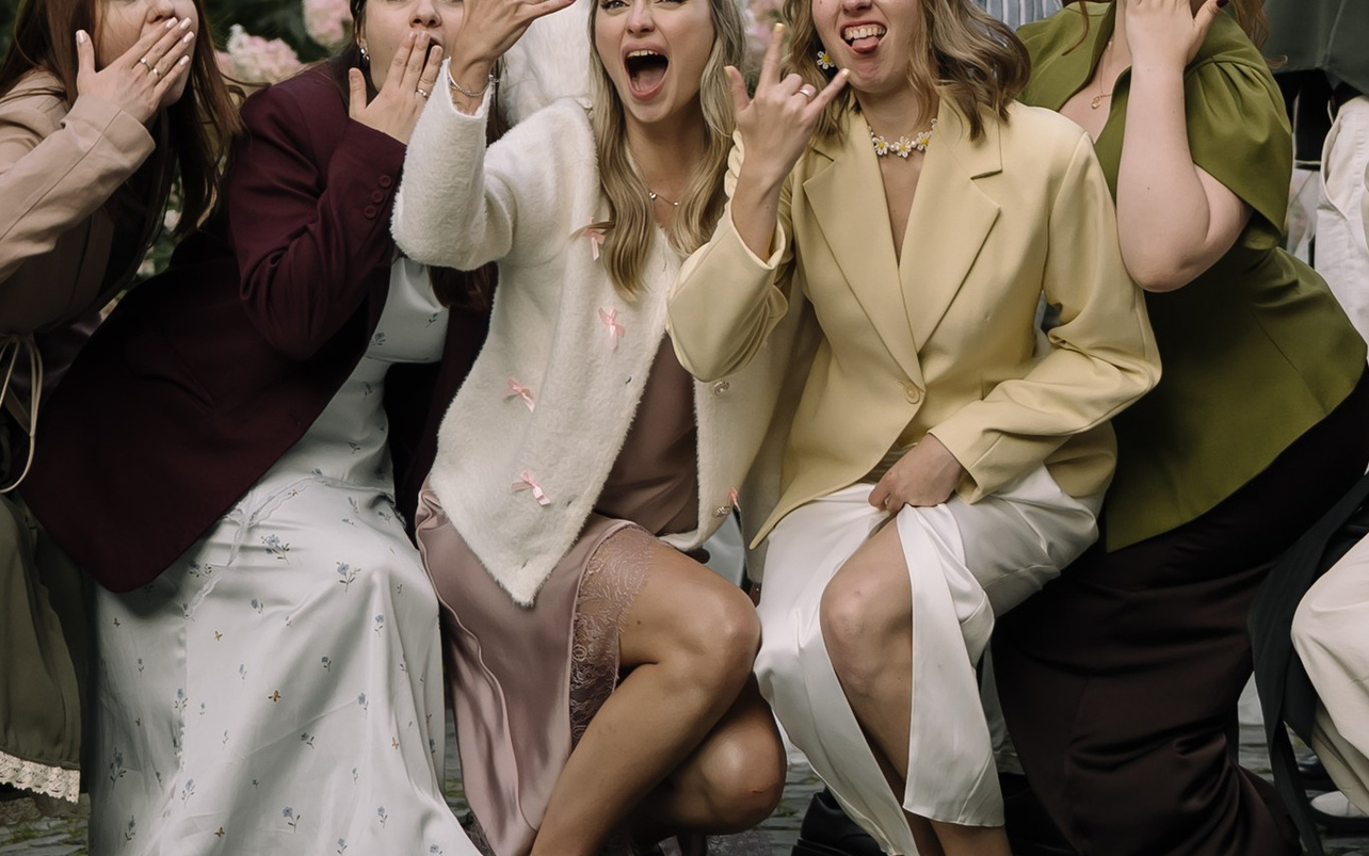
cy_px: -637
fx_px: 4441
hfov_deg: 17.4
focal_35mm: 119
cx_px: 1108
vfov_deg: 10.4
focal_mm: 39
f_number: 2.2
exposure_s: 1/400
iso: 200
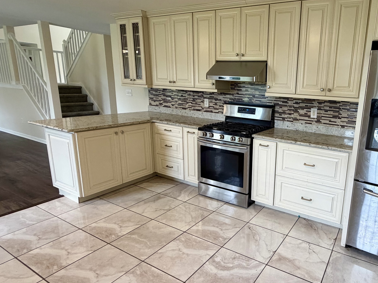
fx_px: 240
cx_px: 273
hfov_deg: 72.3
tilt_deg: -12.2
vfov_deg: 61.1
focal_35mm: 22
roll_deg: -2.4
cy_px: 136
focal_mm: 2.22
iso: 250
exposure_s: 1/120
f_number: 2.2
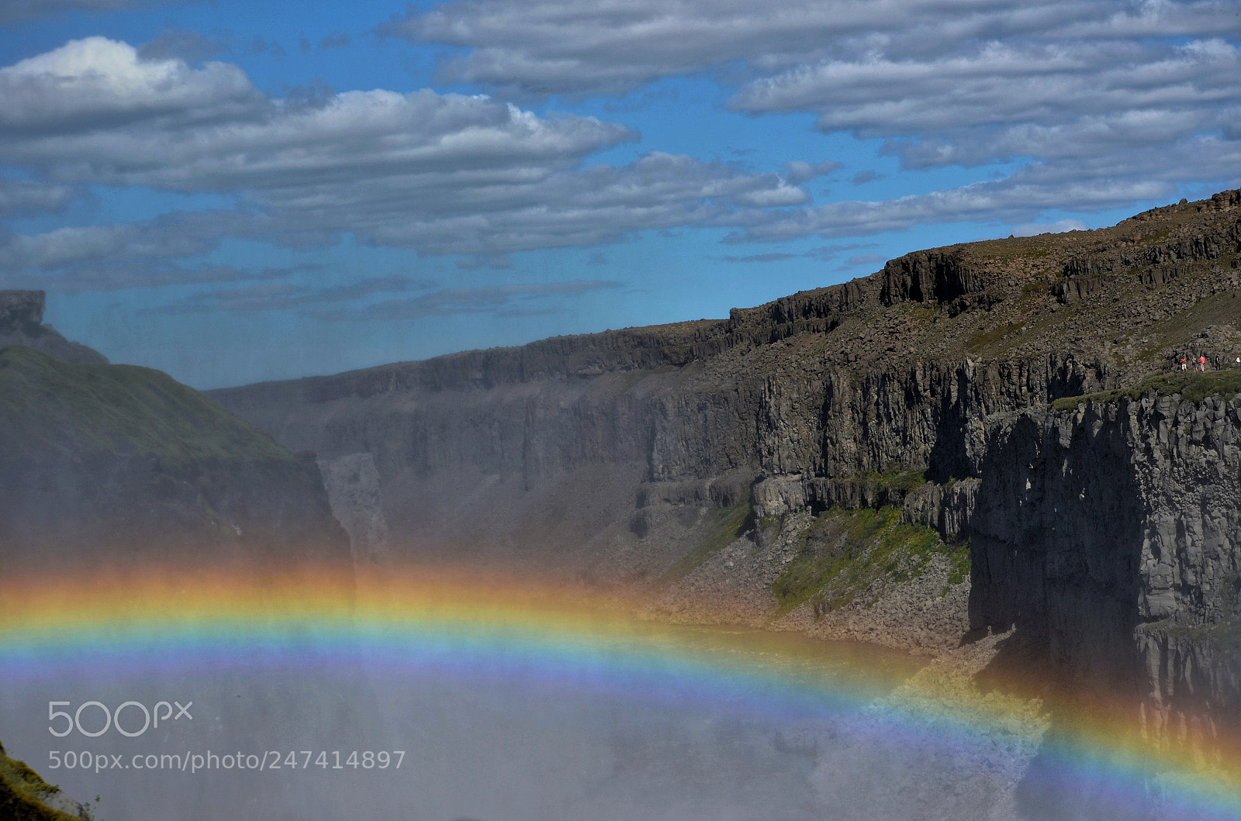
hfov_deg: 23.4
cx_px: 620
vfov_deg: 15.6
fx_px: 2992
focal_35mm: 87
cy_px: 410
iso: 200
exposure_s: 1/1000
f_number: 8
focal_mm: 58
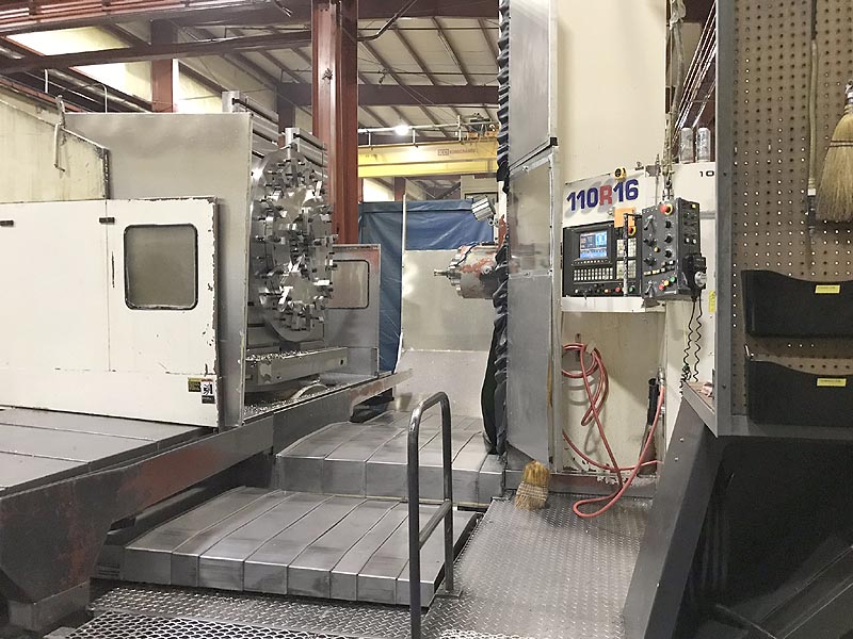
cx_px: 426
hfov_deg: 63.4
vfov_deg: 49.7
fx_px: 690
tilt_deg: -0.7
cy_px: 320
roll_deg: -1.2
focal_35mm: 28
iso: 100
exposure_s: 1/6
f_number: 1.8
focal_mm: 3.99
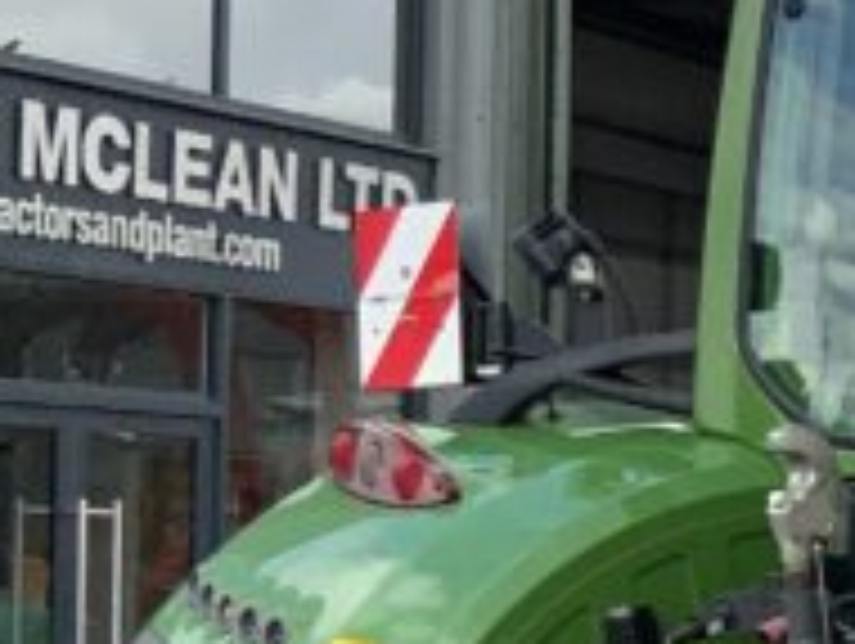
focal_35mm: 156
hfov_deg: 11.3
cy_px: 698
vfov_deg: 9.4
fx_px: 3858
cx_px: 1773
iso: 16
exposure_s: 1/1015
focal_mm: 3
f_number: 1.8
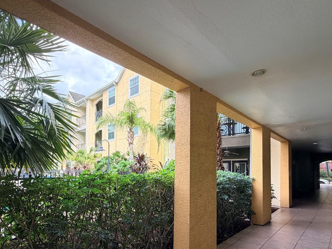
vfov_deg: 64.4
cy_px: 164
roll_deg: -0.2
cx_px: 136
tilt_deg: +1.6
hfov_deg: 81.0
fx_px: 192
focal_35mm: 20
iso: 50
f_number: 2.2
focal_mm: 2.22
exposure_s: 1/158
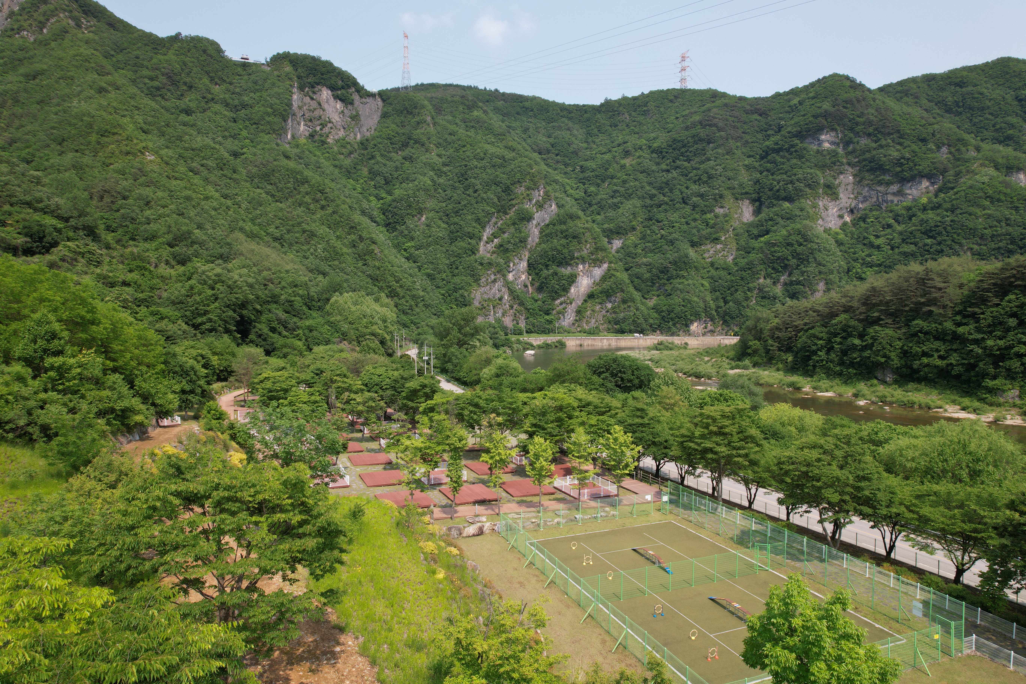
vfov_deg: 57.2
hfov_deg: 78.6
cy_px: 342
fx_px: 627
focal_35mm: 22
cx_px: 513
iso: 130
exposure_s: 1/1600
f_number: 2.8
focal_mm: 8.38
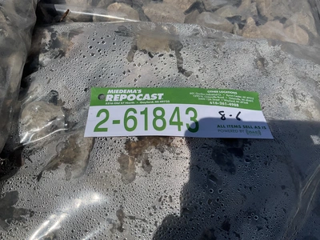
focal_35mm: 29
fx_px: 268
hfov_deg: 61.7
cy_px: 120
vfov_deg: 48.2
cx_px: 160
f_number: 1.8
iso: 25
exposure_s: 1/7407
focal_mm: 3
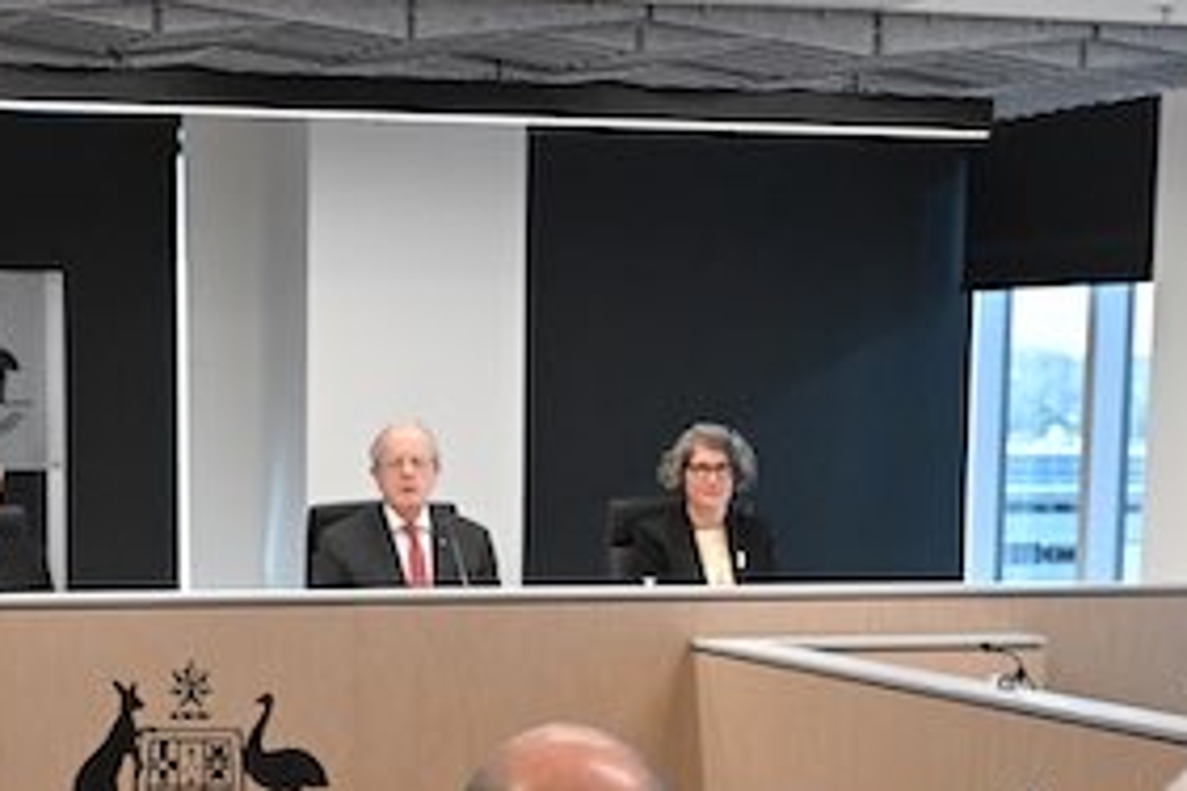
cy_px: 1086
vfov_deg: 12.9
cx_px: 429
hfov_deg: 20.0
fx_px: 3363
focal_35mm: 102
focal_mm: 32
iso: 2500
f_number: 4
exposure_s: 1/500
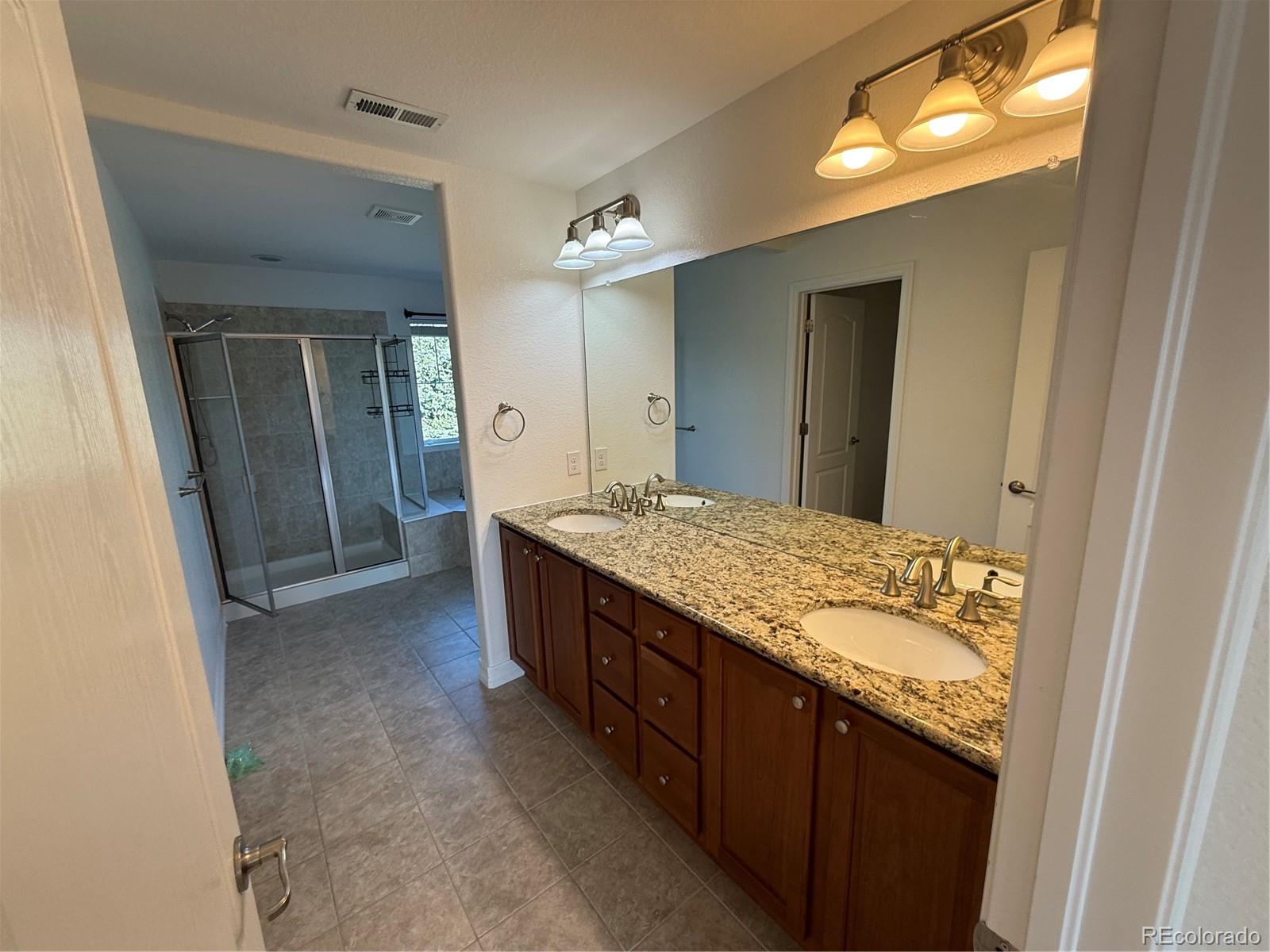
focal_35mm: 14
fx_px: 514
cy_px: 476
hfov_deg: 102.1
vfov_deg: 85.7
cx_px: 635
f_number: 2.2
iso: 64
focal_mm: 2.22
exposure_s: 1/99
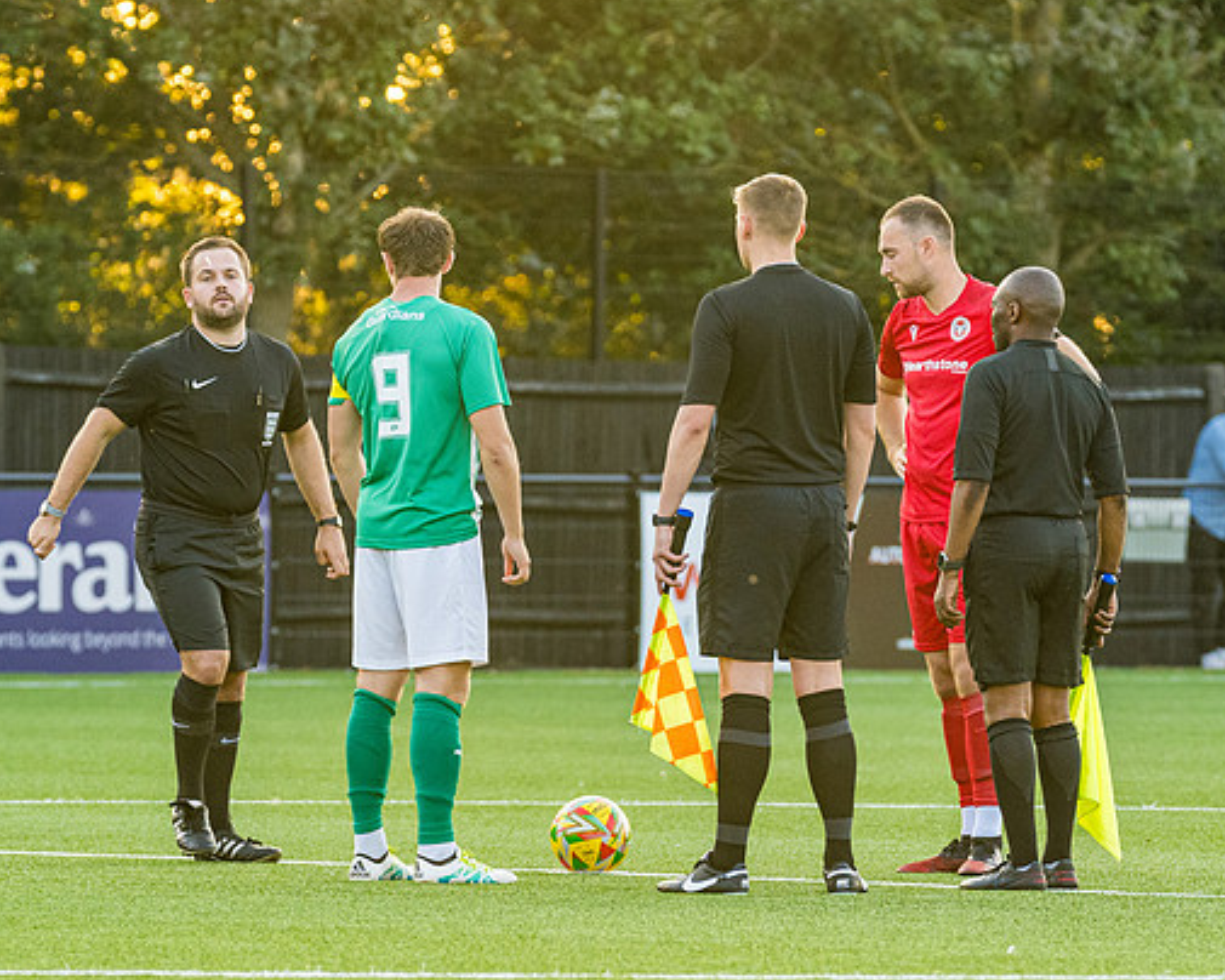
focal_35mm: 426
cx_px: 568
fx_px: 15445
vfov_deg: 3.6
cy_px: 448
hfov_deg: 4.5
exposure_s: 1/500
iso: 1250
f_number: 5
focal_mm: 210
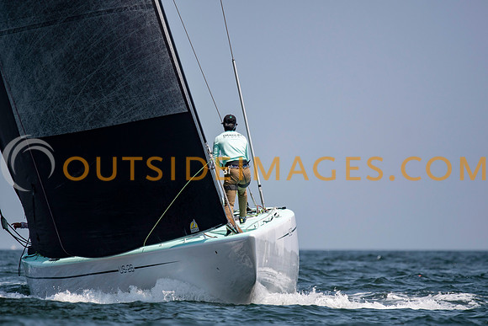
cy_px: 163
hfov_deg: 4.5
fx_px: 6190
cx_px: 244
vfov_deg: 3.0
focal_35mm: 457
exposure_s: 1/3200
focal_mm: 300
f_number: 4
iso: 200
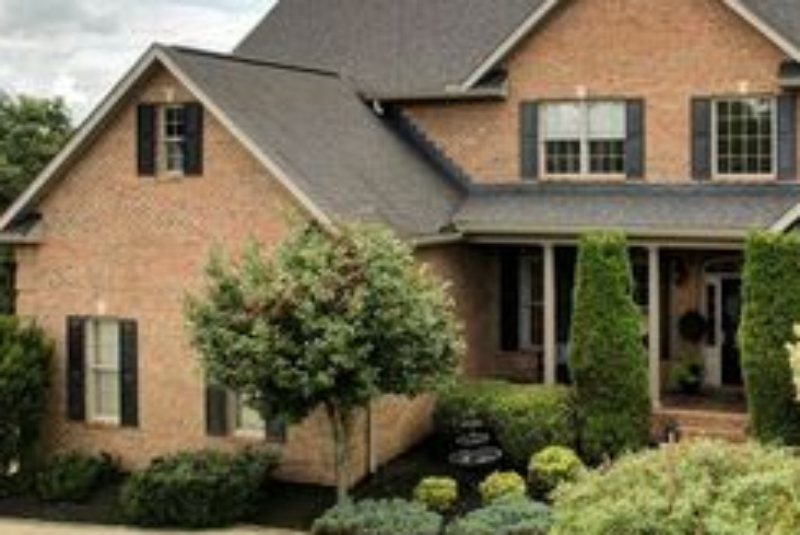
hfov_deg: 41.8
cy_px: 179
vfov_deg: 29.7
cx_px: 633
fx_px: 1001
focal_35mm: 45
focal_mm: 8.4
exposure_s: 1/2500
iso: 110
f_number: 2.8
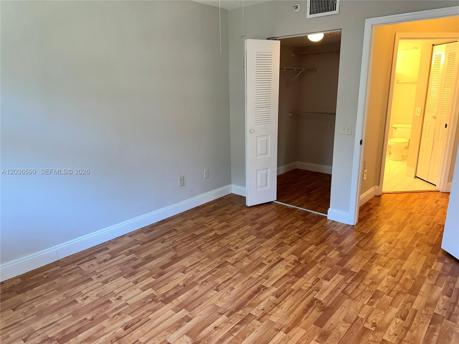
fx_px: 318
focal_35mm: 24
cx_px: 230
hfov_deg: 71.6
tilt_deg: -14.1
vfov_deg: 56.8
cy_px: 172
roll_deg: +0.7
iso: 125
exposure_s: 1/120
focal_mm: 6.86
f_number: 1.78
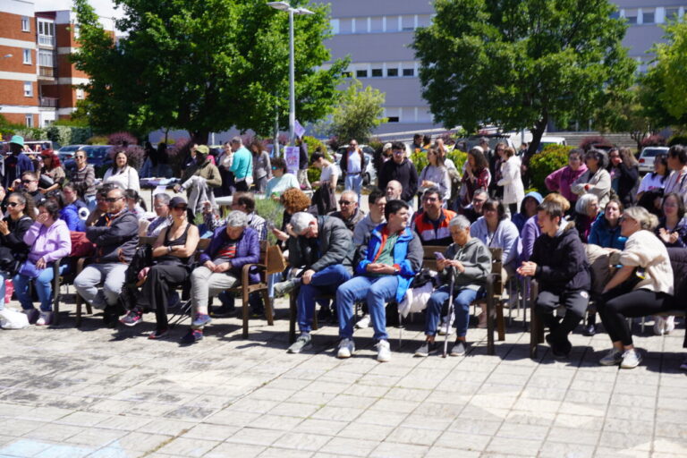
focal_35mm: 50
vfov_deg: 27.3
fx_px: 945
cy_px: 229
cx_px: 344
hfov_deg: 40.0
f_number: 8
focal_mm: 33
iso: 100
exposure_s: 1/160
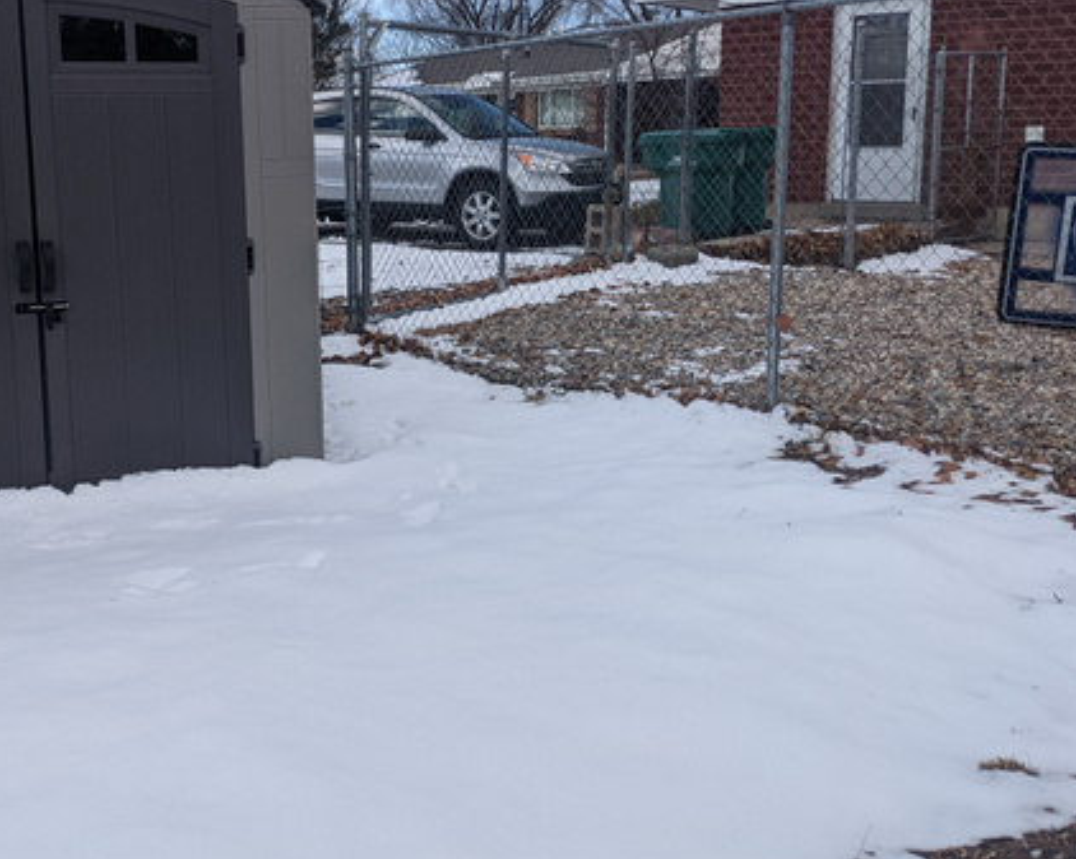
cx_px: 354
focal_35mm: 40
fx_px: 1273
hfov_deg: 45.1
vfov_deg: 37.1
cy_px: 339
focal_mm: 4.38
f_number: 1.73
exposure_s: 1/3906
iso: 67
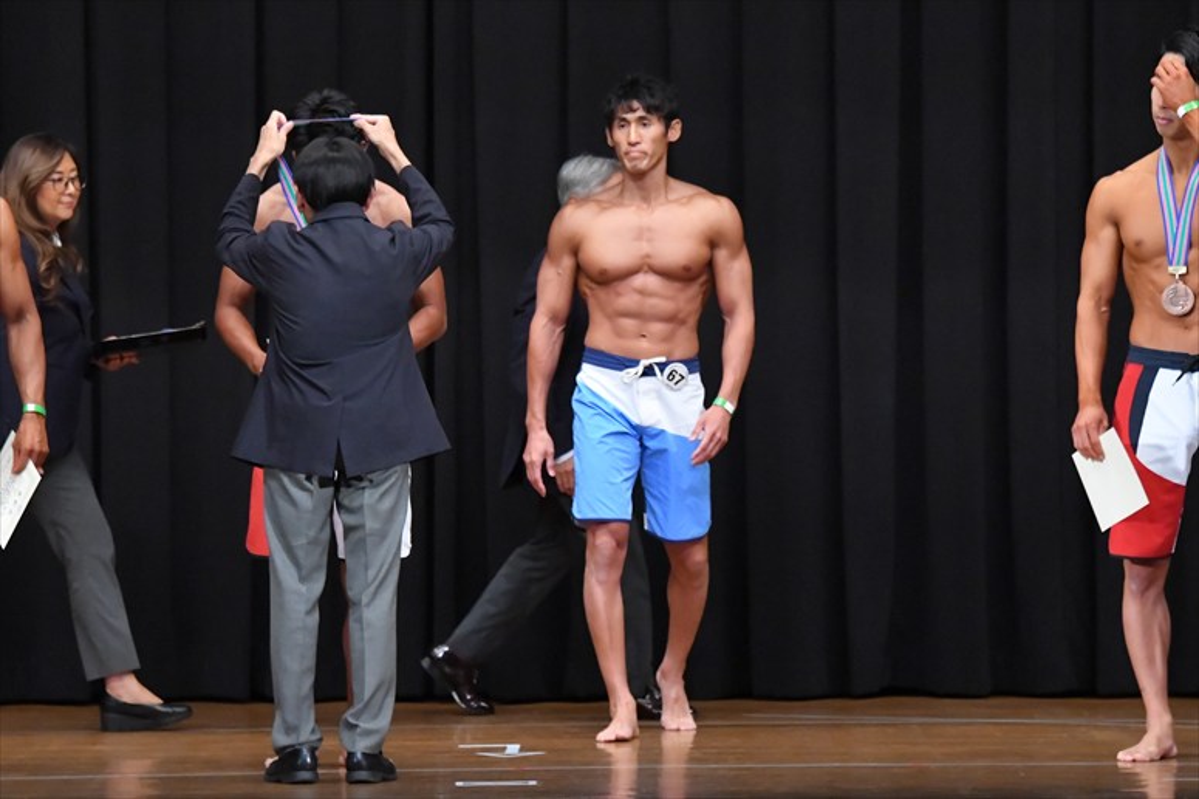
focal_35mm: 225
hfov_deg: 9.2
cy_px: 400
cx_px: 600
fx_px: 7490
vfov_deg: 6.1
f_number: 5.6
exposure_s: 1/400
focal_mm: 150
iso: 8000
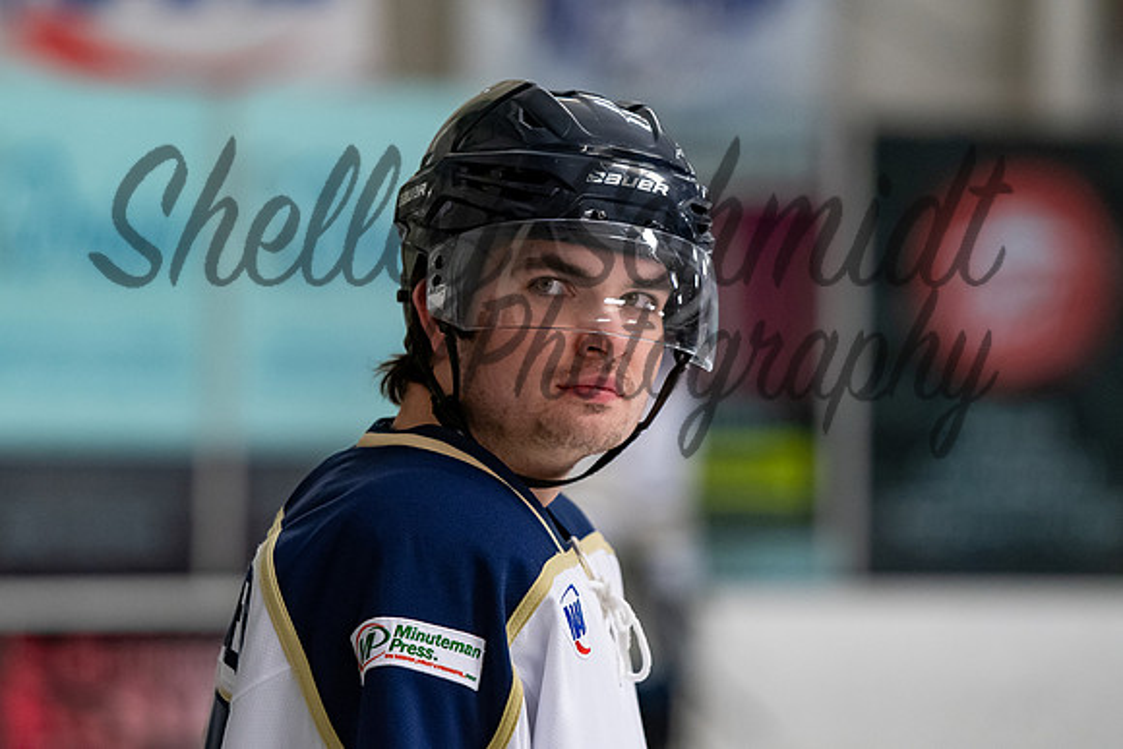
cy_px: 374
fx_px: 8754
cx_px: 562
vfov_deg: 4.9
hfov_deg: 7.3
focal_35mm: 281
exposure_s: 1/800
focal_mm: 175
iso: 2000
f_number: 3.2
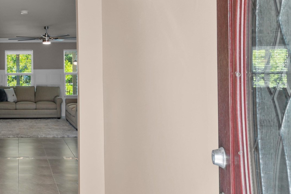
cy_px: 66
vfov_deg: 31.0
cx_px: 7
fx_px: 347
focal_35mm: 43
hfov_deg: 40.4
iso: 100
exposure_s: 1/30
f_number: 4.5
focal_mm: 10
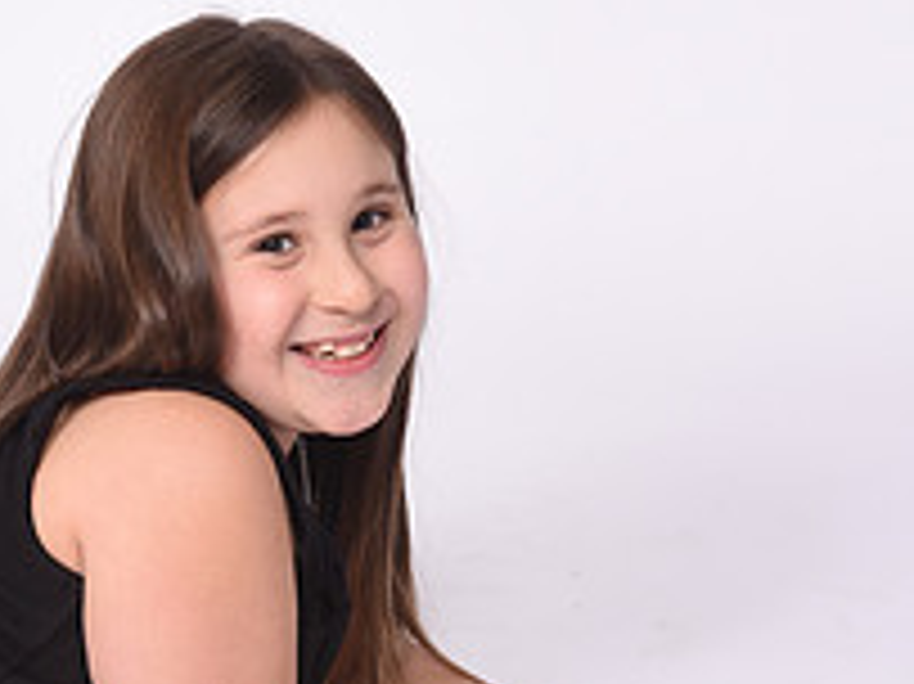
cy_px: 326
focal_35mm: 132
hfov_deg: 14.6
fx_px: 3483
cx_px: -117
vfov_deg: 11.2
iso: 320
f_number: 10
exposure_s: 1/160
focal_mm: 48
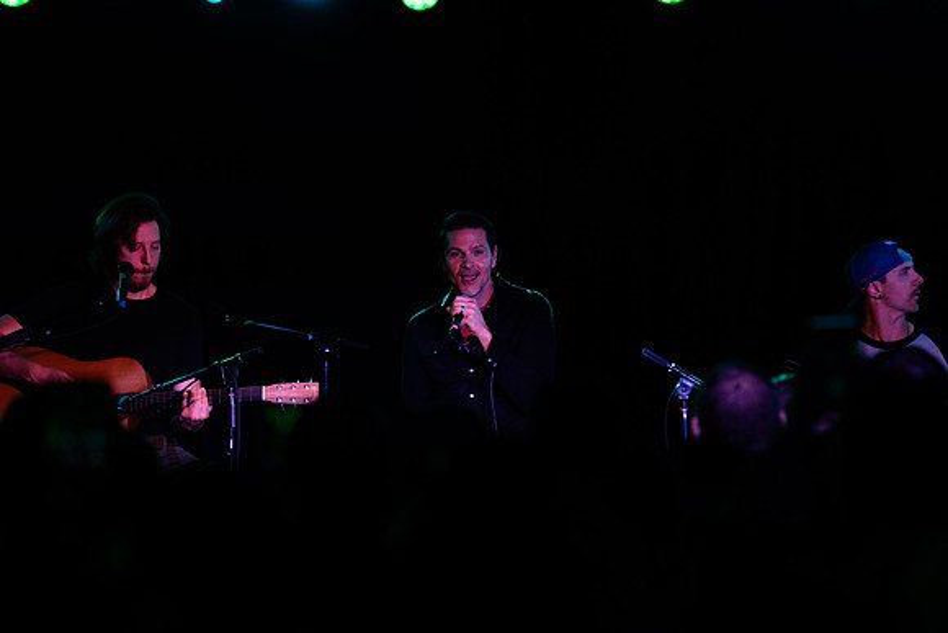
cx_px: 449
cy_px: 301
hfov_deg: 10.2
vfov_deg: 6.8
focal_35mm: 202
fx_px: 5310
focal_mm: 180
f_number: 3.5
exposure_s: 1/500
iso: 3200
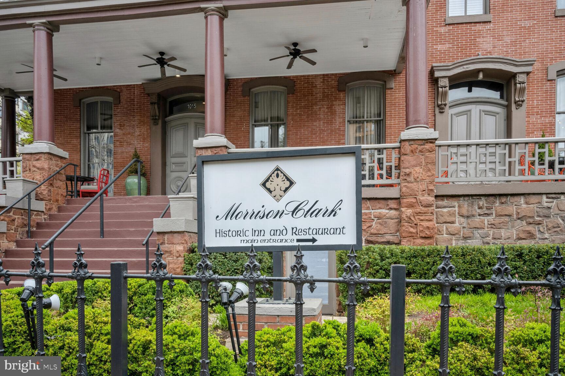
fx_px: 408
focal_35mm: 26
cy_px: 188
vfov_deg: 49.6
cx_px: 282
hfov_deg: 69.4
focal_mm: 26
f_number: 9
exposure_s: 1/100
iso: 200
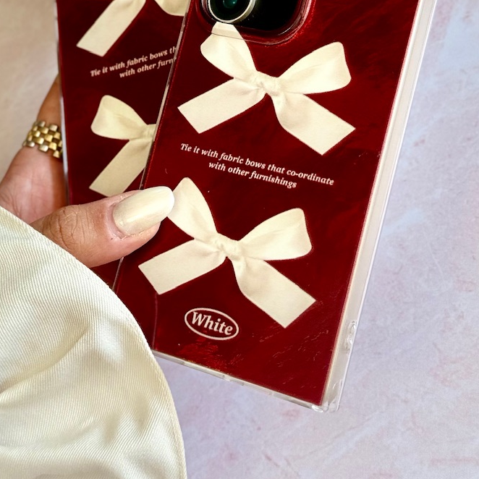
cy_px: 77
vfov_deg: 20.8
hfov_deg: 21.1
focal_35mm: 82
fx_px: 1284
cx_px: 253
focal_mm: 6.76
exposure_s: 1/289
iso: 64
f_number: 1.78
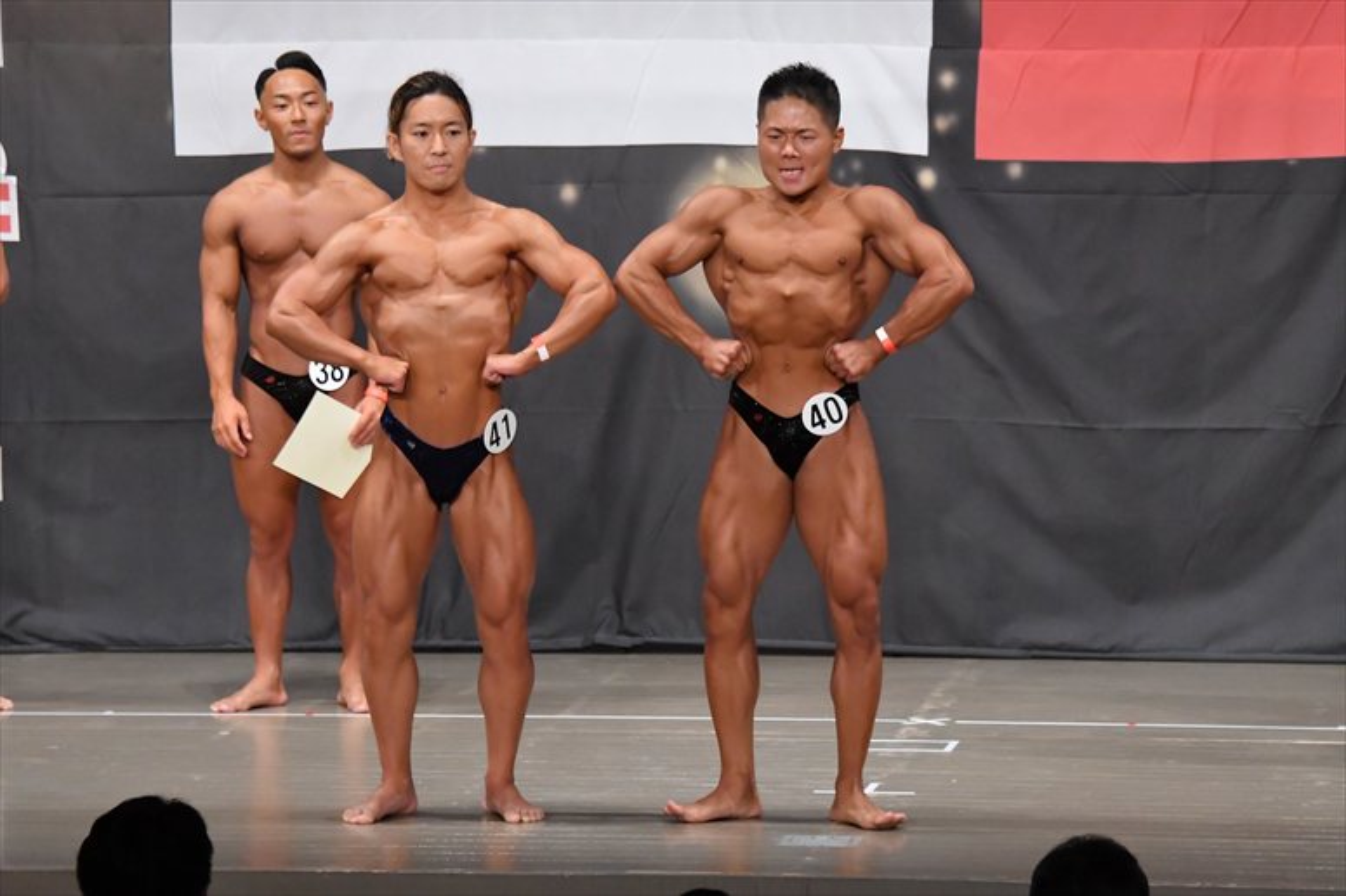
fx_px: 7549
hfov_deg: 10.2
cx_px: 673
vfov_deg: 6.8
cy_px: 448
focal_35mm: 202
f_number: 5.6
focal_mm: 135
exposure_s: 1/400
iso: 6400
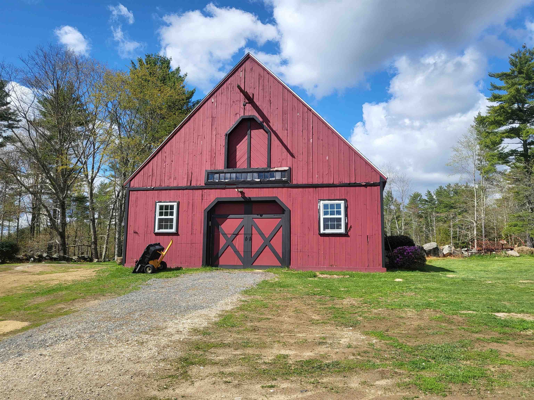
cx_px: 267
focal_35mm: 26
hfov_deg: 67.3
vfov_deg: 53.1
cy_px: 200
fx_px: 401
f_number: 1.8
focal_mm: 4.25
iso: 50
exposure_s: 1/2621
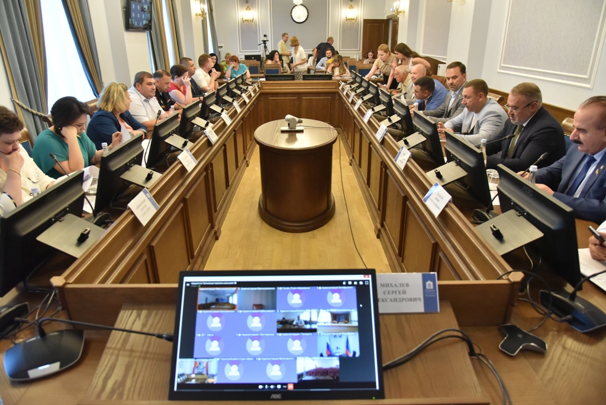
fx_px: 404
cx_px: 303
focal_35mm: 24
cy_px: 202
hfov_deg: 73.7
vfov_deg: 53.2
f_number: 5.6
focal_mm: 24
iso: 3200
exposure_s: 1/200
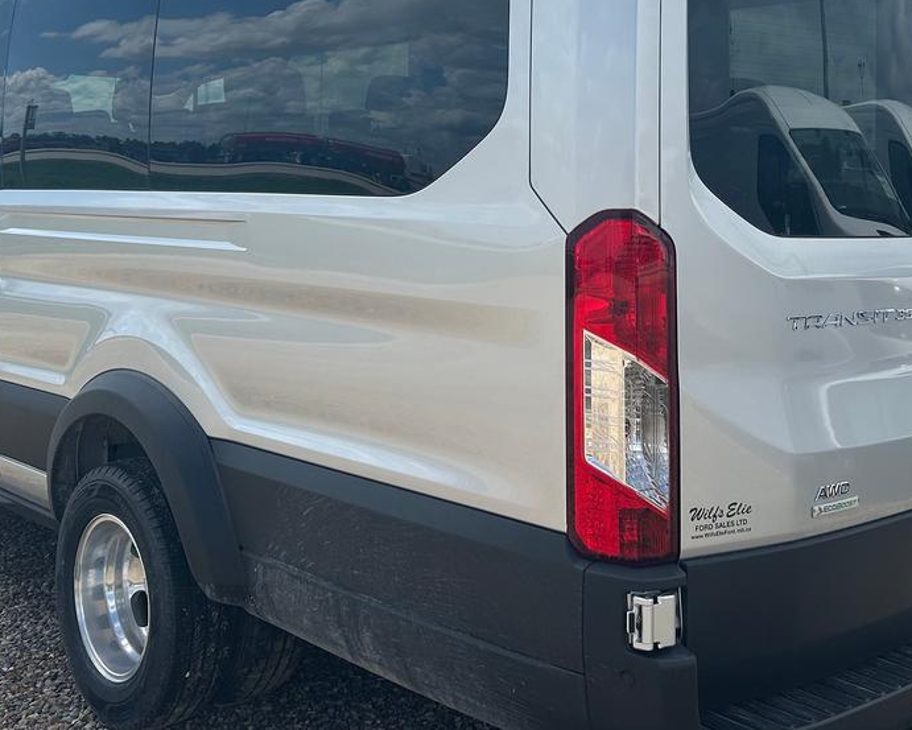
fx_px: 1269
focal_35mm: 47
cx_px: 498
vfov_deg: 31.3
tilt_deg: +1.7
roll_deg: -1.7
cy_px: 150
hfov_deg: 39.5
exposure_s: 1/5882
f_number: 1.5
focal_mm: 5.7
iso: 50
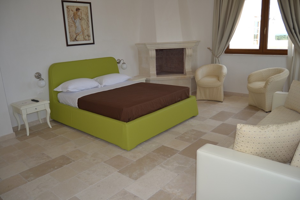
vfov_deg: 47.9
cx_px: 150
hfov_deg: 67.4
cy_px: 100
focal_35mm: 27
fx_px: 225
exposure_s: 1/125
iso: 125
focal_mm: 18
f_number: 3.5
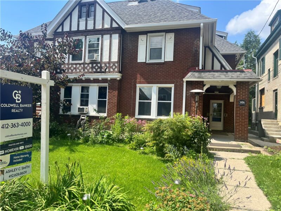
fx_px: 211
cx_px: 140
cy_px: 106
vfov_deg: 53.1
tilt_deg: +1.7
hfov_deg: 67.3
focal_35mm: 26
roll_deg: -2.7
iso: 50
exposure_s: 1/1992
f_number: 1.6
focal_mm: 5.1
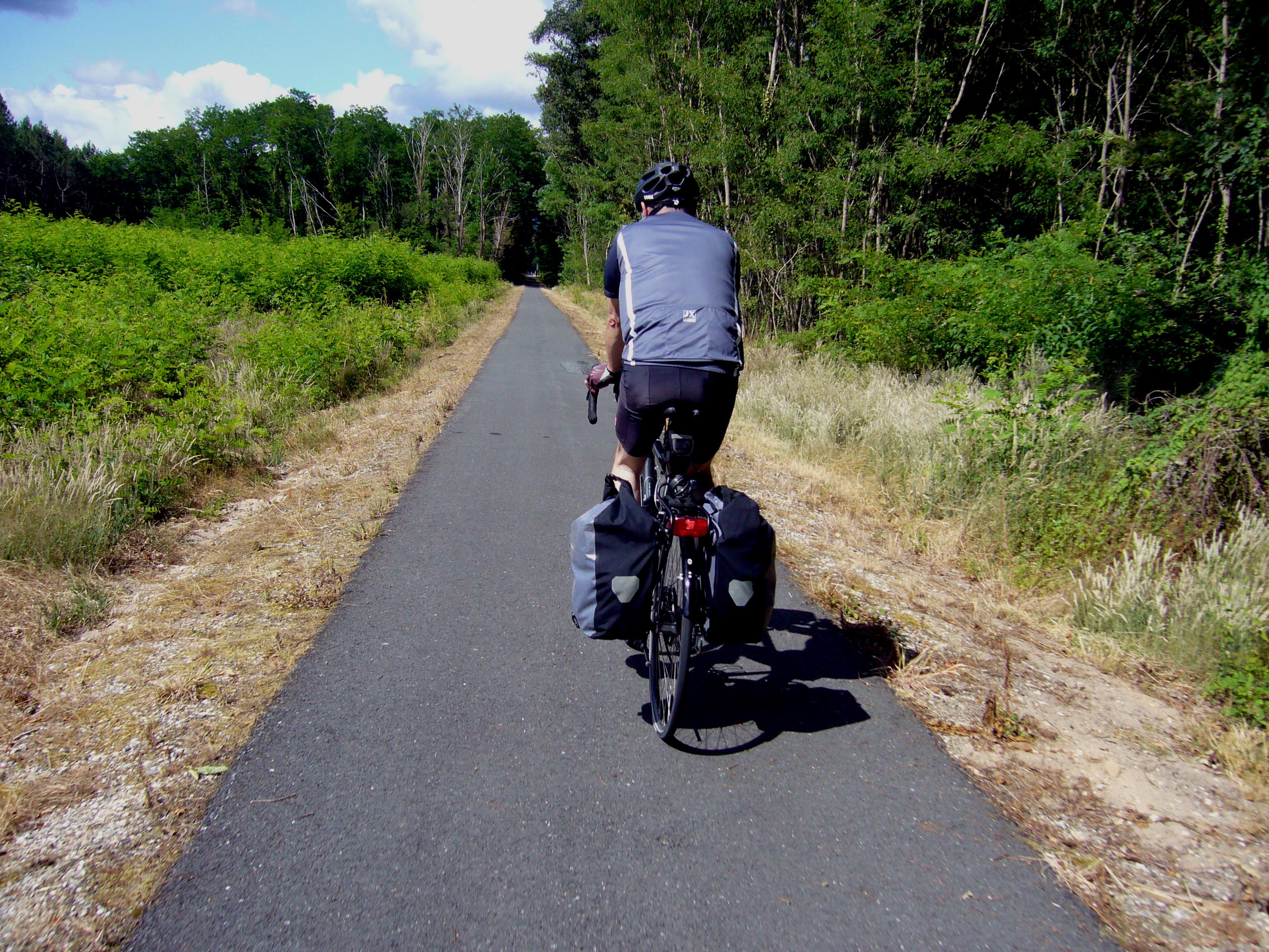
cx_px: 634
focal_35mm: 35
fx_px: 1283
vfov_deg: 40.7
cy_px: 476
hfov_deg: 52.6
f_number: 5.6
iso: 100
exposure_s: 1/400
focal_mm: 5.8
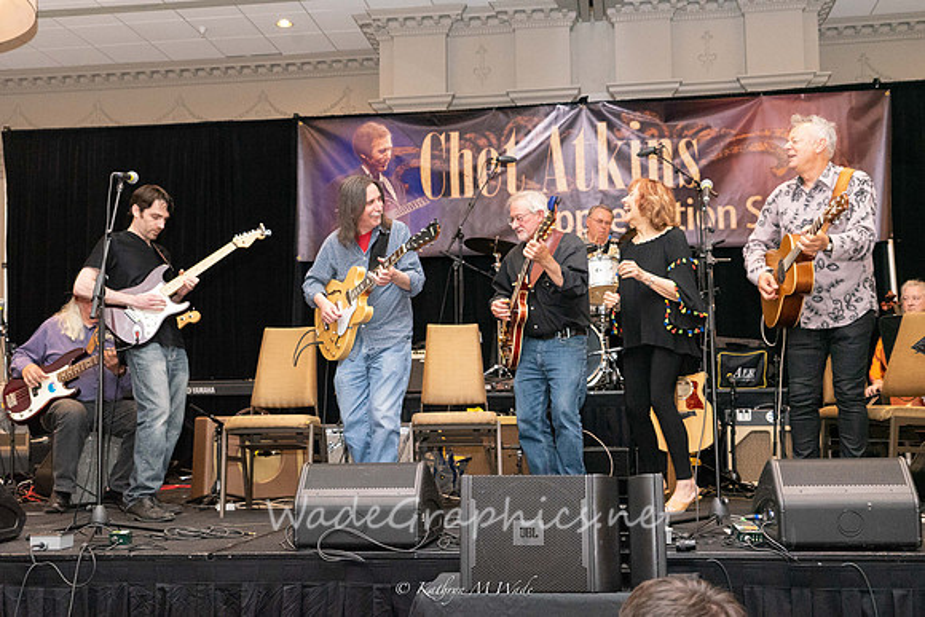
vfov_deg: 30.8
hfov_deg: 44.9
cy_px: 308
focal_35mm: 44
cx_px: 462
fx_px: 1120
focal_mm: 41
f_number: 6.3
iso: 6400
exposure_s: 1/200
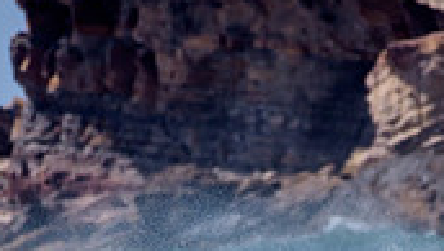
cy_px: 479
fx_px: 25457
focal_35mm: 2161
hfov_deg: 1.0
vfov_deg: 0.6
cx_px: 381
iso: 90
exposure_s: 1/2000
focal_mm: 500
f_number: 5.6
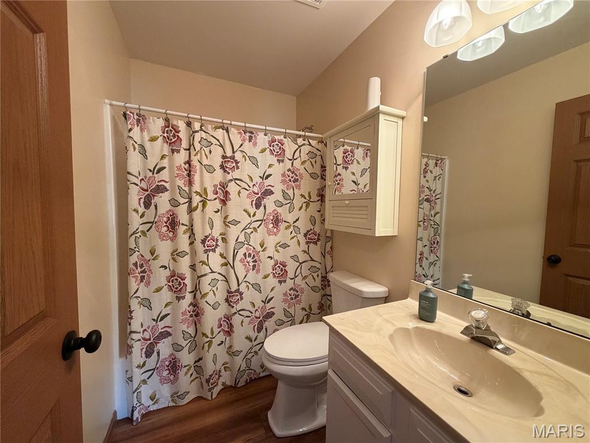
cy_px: 222
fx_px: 239
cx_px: 295
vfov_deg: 85.7
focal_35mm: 14
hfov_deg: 102.1
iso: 320
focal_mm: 2.22
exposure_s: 1/60
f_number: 2.2
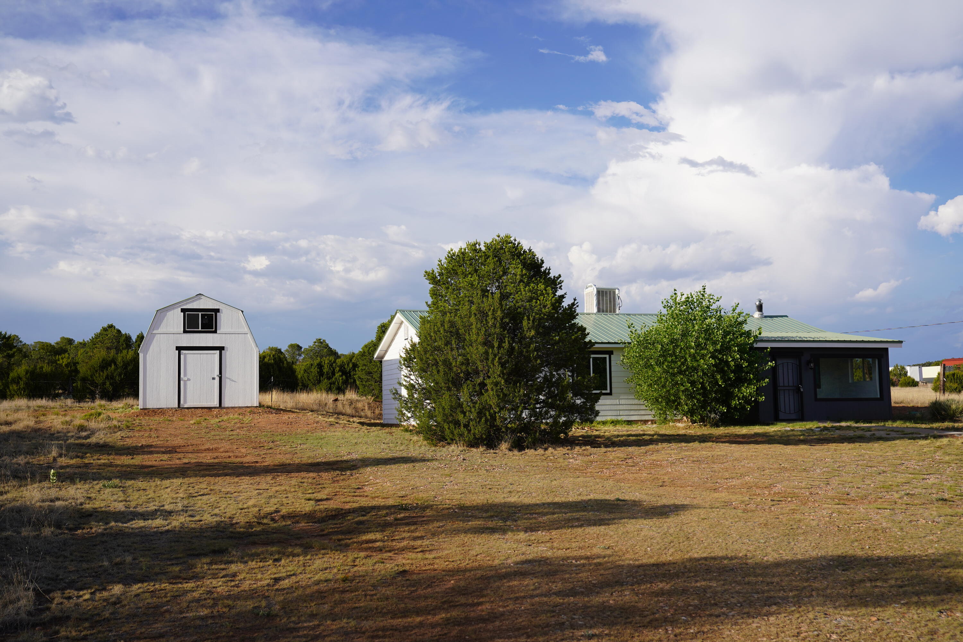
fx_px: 990
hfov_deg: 51.9
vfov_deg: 35.9
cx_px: 482
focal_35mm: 37
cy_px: 321
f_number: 5
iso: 100
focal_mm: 37
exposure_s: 1/640
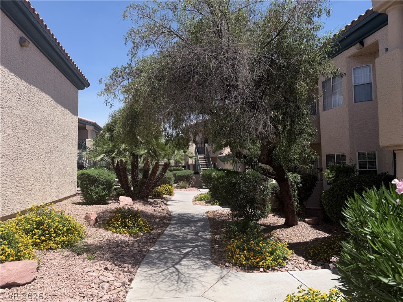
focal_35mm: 24
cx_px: 202
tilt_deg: +3.3
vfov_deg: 56.8
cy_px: 151
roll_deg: +1.2
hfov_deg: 71.6
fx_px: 279
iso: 80
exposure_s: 1/7353
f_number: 1.78
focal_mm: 6.76
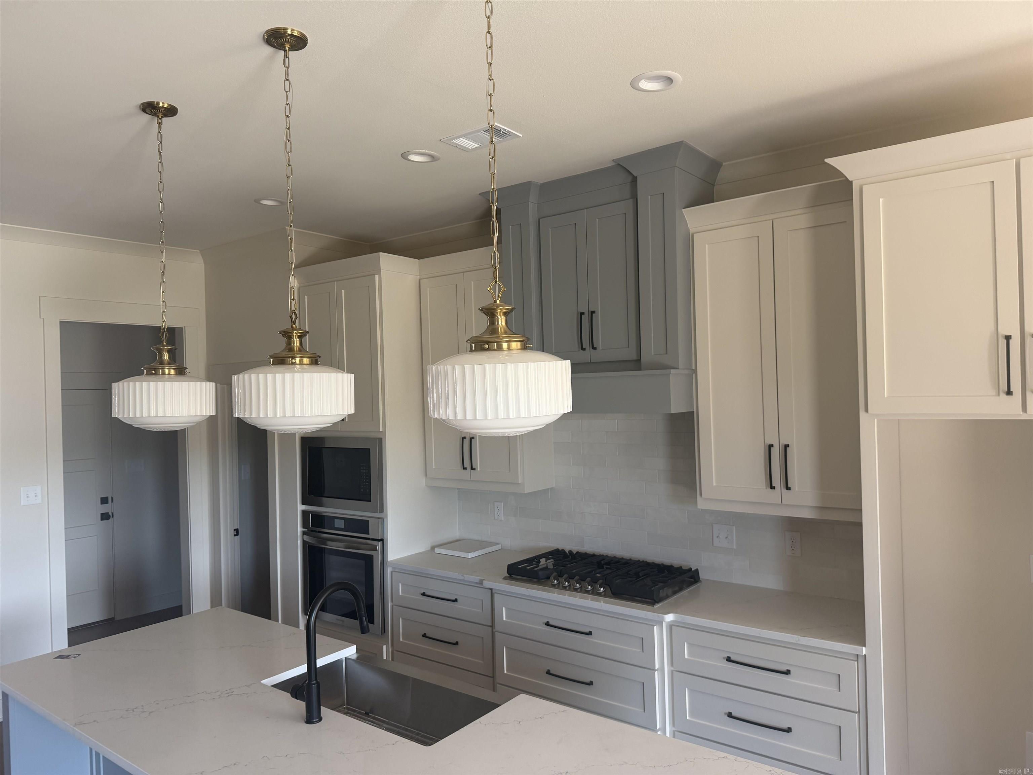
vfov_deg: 56.8
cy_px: 388
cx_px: 516
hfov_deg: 71.6
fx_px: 716
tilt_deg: +1.2
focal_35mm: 24
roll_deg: +2.2
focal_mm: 6.76
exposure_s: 1/121
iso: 125
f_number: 1.78
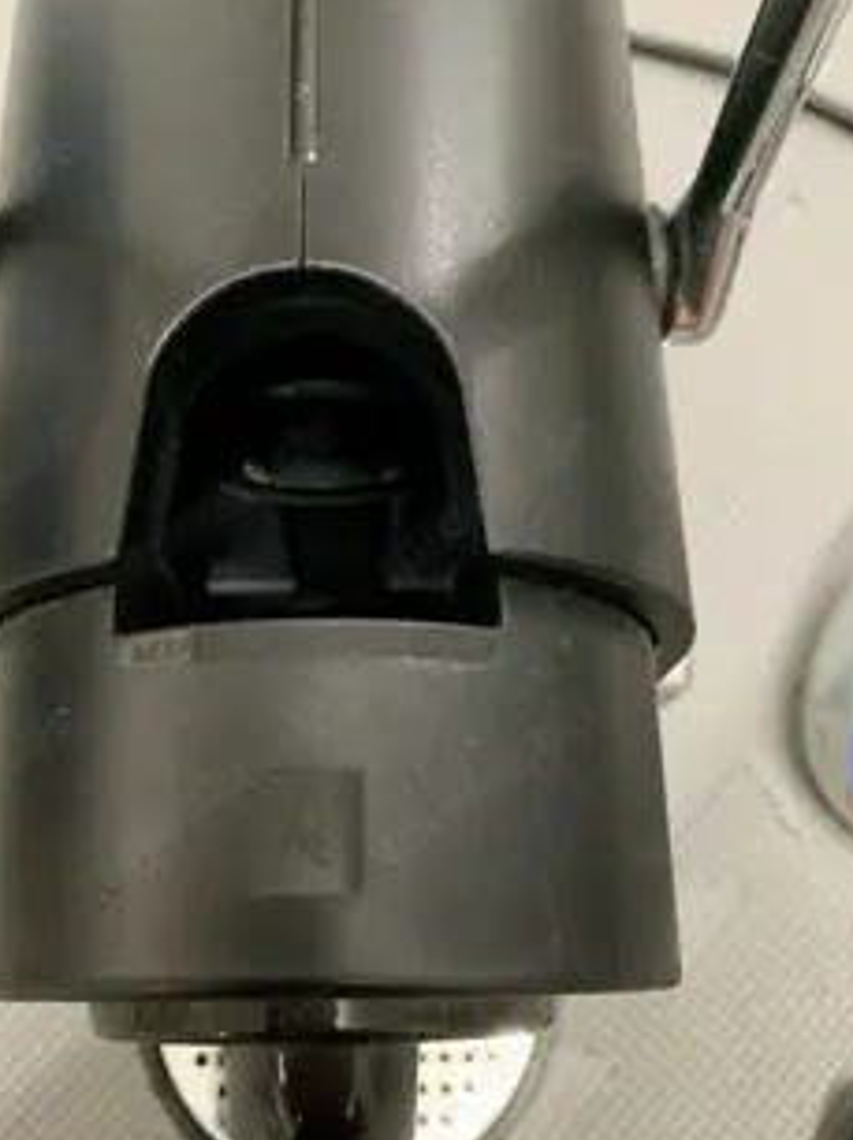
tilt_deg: -70.5
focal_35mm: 34
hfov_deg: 41.6
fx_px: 1119
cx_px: 361
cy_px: 555
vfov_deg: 54.0
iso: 400
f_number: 1.8
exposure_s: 1/33
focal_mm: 4.25
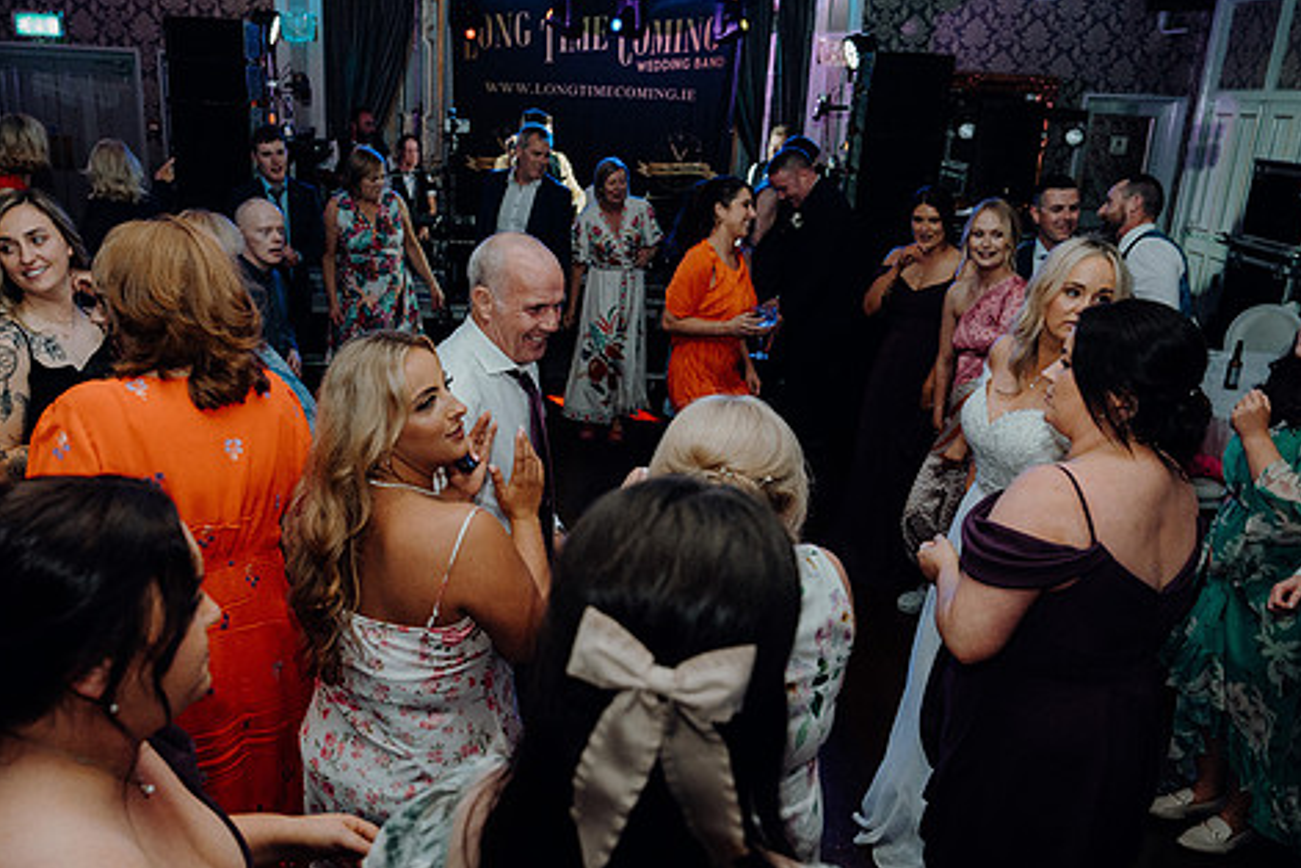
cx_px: 591
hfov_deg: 58.6
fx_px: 1156
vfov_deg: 41.1
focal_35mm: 32
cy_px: 477
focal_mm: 26
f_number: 3.5
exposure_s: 1/160
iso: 2500
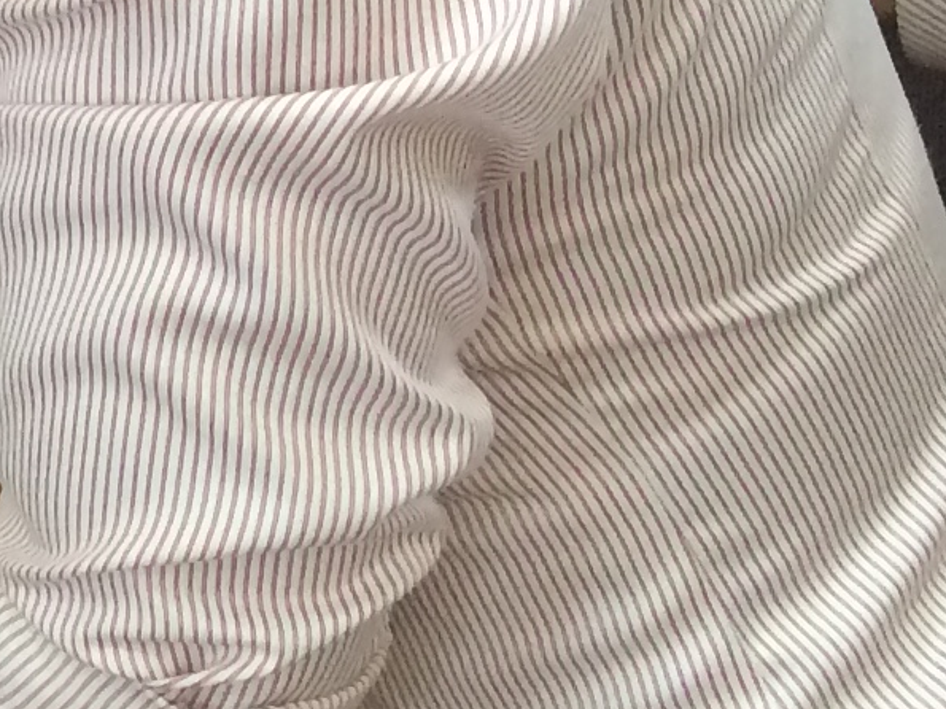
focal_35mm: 159
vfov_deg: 8.8
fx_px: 4344
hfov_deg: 10.4
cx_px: -1455
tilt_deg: -19.3
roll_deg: +12.0
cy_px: -739
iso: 64
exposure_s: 1/33
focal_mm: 4.15
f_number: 2.2
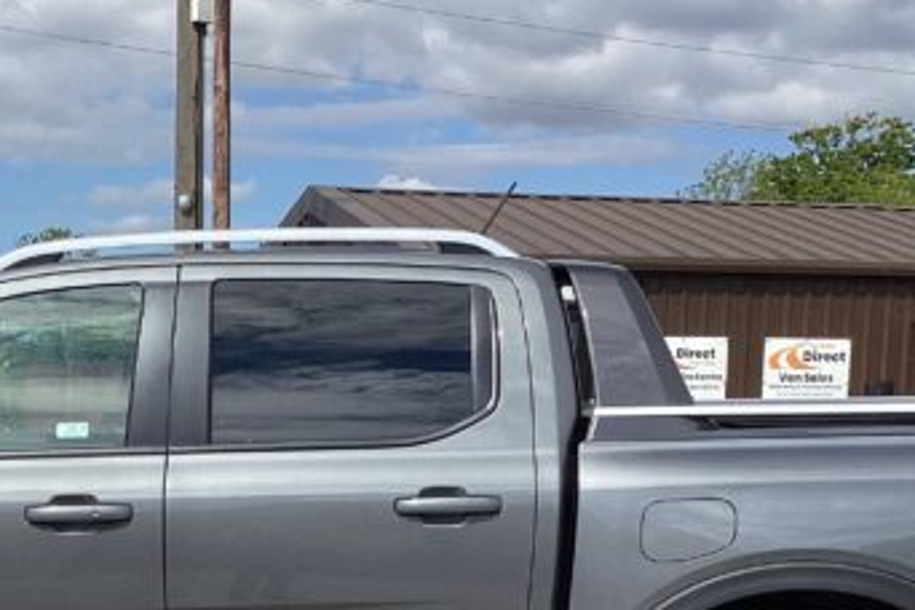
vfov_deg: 17.6
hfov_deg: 26.6
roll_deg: -1.1
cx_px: 225
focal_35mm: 75
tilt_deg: -7.5
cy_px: 659
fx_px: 1906
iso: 25
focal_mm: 3.3
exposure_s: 1/1456
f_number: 2.4
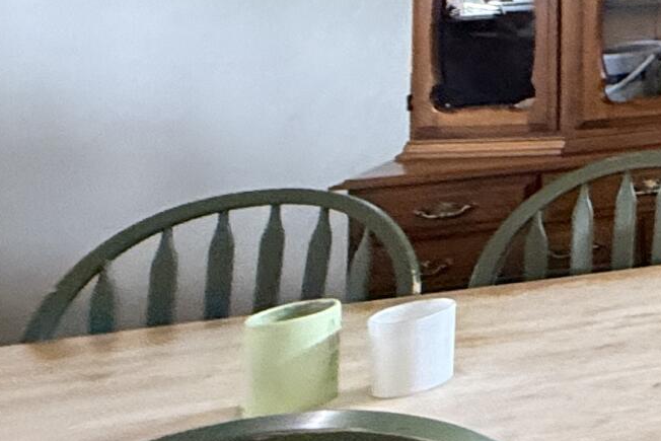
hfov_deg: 16.2
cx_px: 1514
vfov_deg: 18.2
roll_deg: +2.1
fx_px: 1230
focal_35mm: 67
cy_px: -215
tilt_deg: +3.1
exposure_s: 1/60
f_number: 2.2
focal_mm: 2.22
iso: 500
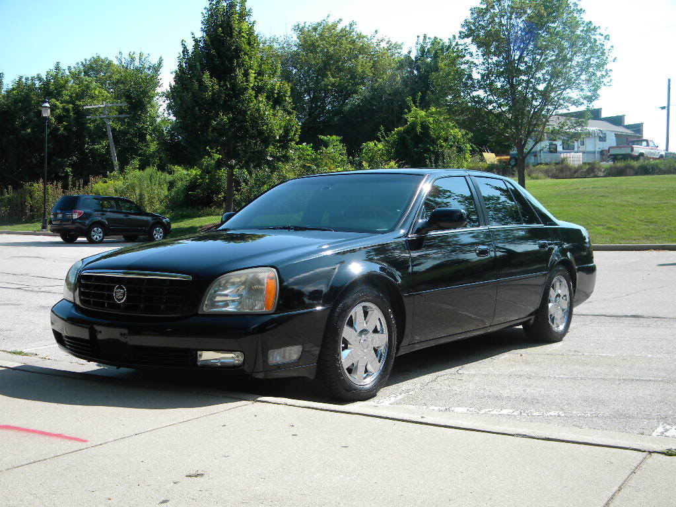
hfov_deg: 45.8
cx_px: 338
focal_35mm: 41
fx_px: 801
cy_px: 254
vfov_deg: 35.1
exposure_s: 1/583
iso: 80
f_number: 3.8
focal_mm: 7.3
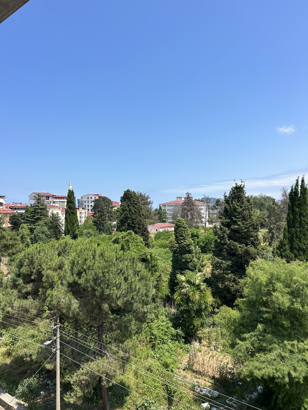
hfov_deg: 53.1
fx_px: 308
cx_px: 154
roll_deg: +0.1
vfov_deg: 67.3
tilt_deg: +0.3
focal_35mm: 26
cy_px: 205
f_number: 1.5
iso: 50
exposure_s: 1/4115
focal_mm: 5.7
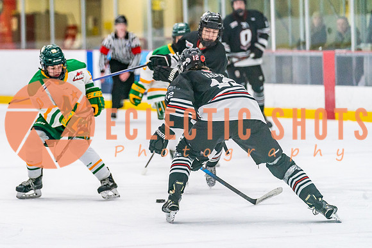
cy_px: 96
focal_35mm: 232
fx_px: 2402
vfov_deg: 5.9
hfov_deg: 8.8
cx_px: 103
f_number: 2.8
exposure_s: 1/1250
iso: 3200
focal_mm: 158
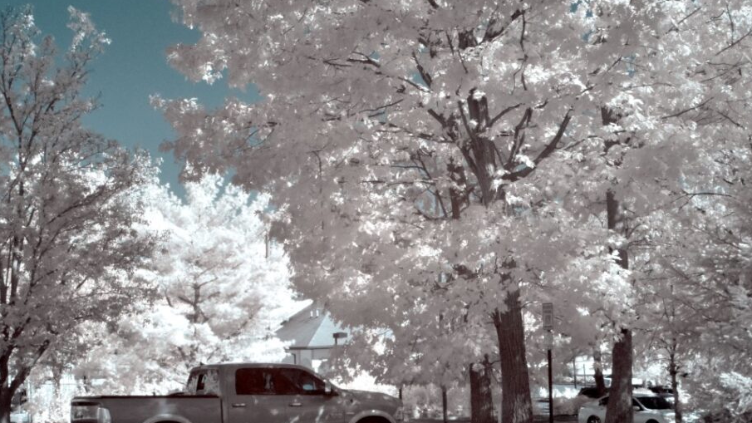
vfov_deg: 18.8
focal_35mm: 64
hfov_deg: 32.8
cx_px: 330
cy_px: 243
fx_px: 1276
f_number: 11
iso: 2000
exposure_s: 1/500
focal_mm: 24
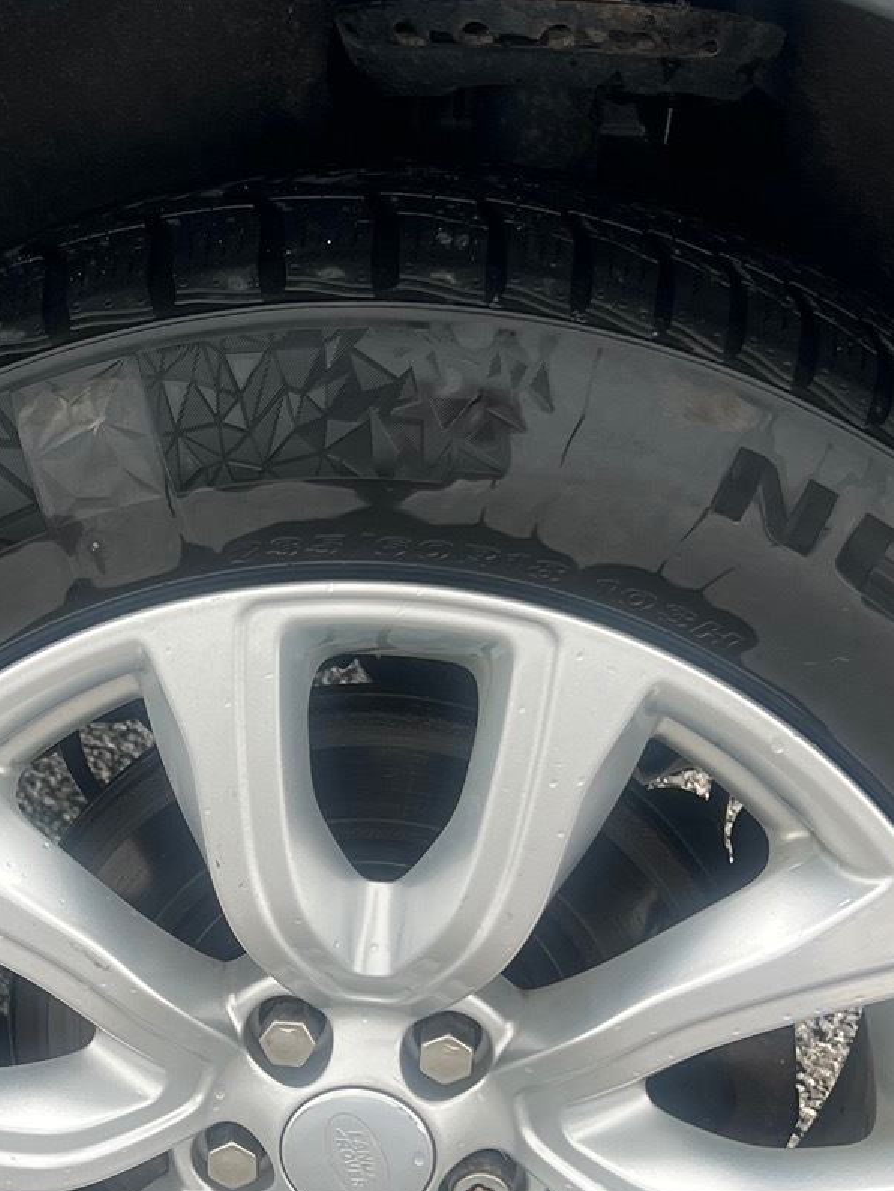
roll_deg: +0.0
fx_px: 2271
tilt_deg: -28.8
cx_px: 219
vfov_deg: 28.9
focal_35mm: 66
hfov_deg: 22.1
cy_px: 912
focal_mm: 5.7
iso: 40
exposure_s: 1/272
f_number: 1.5
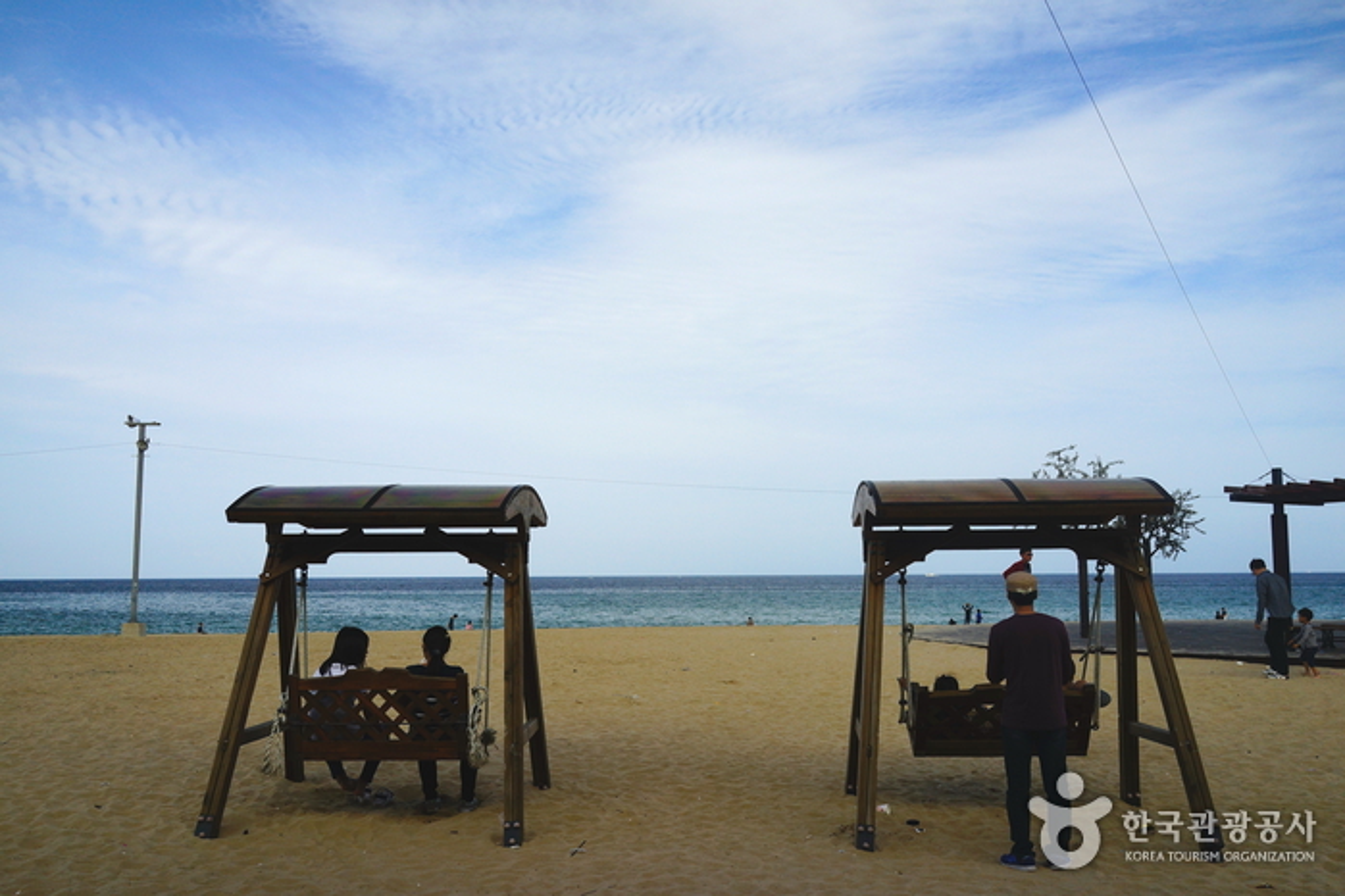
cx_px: 672
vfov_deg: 37.9
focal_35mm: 35
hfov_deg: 54.4
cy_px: 448
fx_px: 1308
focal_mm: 35
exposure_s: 1/3200
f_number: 4
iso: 400
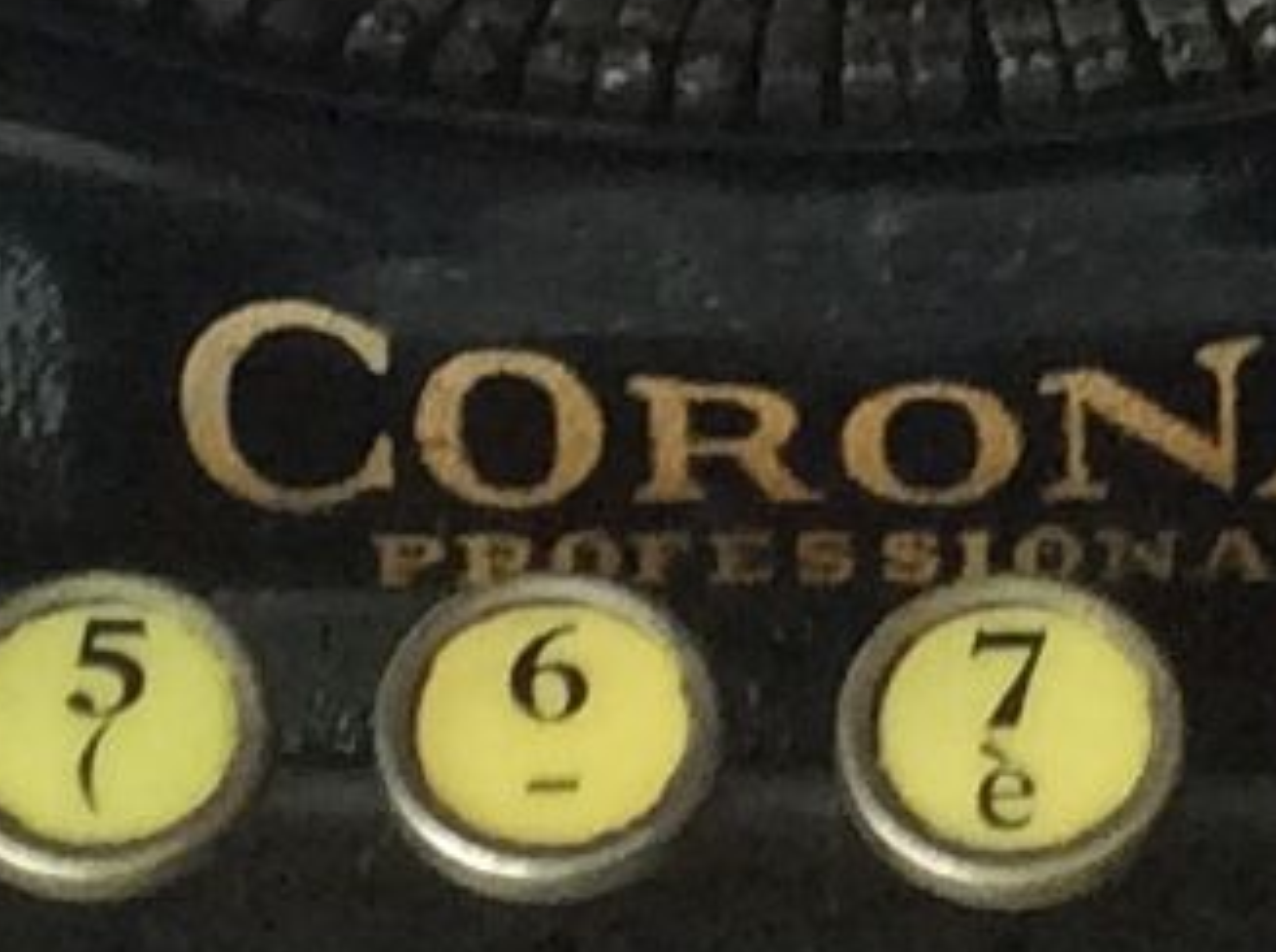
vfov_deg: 5.8
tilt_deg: -58.2
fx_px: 9346
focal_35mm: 254
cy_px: 281
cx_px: 749
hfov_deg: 7.8
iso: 64
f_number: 2.4
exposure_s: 1/25
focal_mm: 3.3
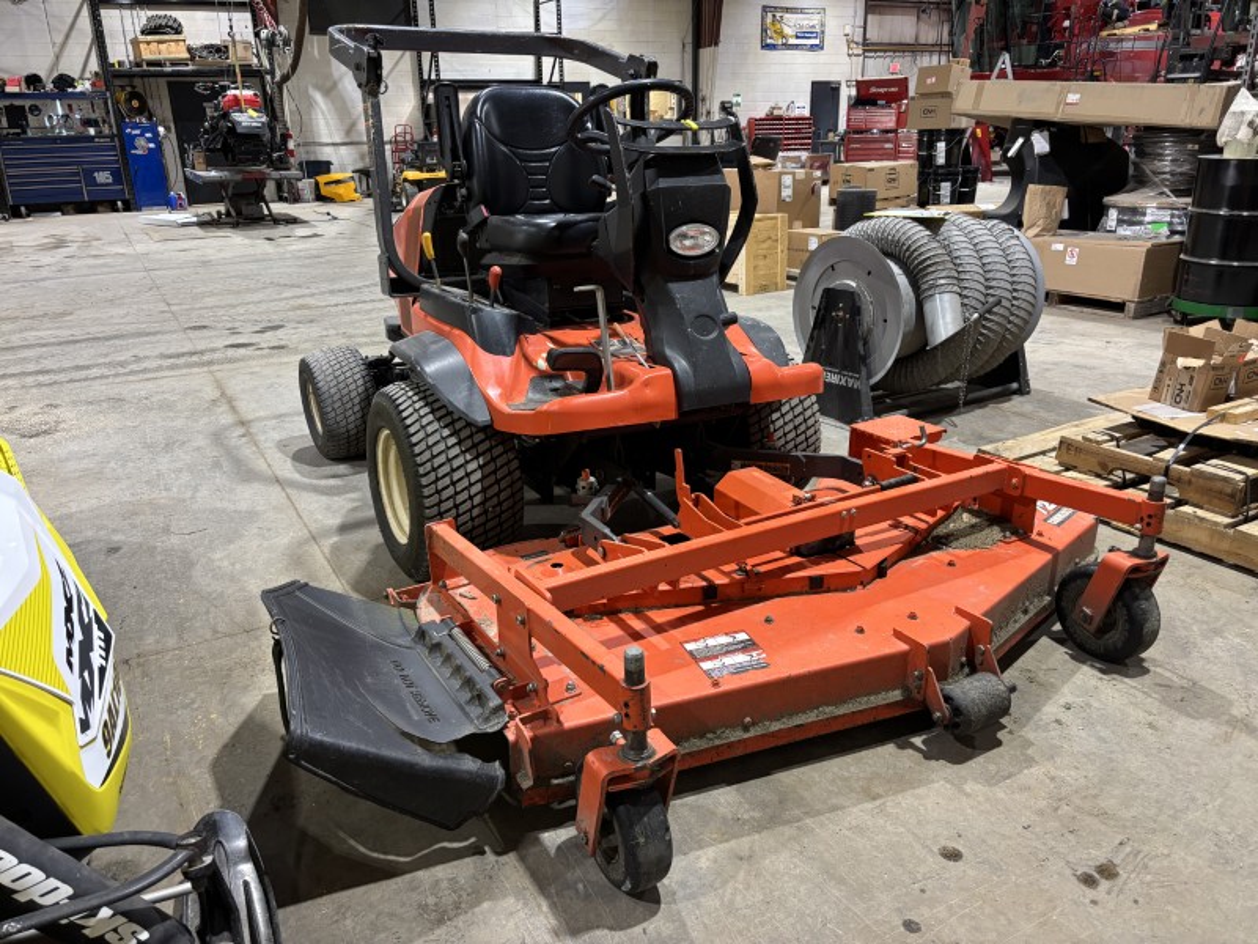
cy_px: 472
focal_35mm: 26
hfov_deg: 67.3
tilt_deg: -20.7
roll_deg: +1.6
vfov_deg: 53.1
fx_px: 945
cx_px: 629
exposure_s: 1/60
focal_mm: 5.96
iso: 200
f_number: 1.6
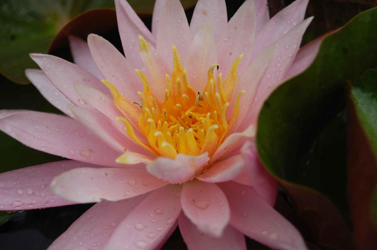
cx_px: 188
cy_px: 125
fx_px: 863
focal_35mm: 82
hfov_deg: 24.6
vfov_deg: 16.5
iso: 200
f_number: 6.3
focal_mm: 55
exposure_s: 1/125
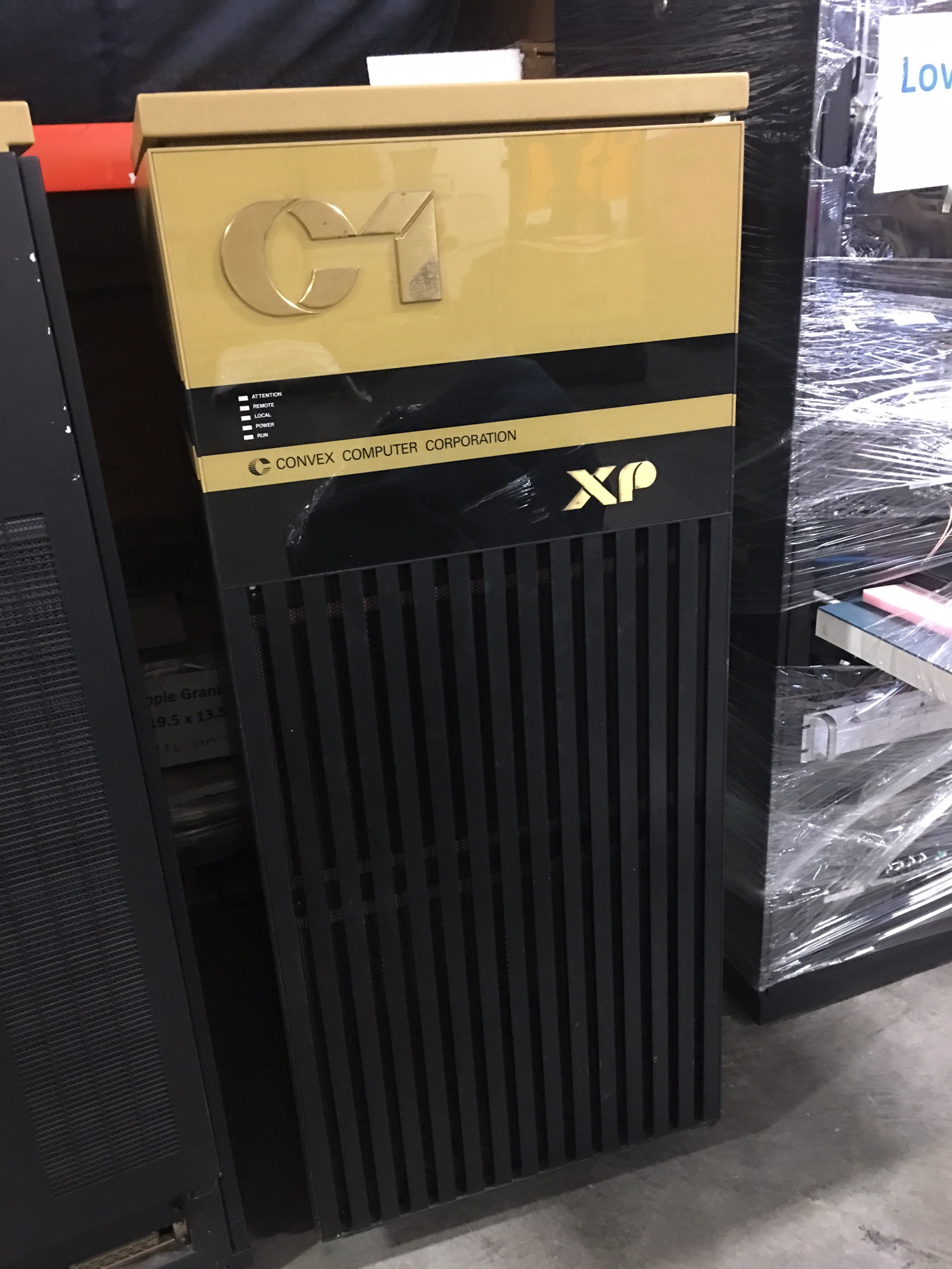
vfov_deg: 61.7
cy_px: 634
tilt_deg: -20.9
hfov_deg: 48.2
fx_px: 1063
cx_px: 476
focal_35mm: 29
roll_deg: +3.9
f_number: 2.2
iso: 80
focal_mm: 4.15
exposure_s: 1/4
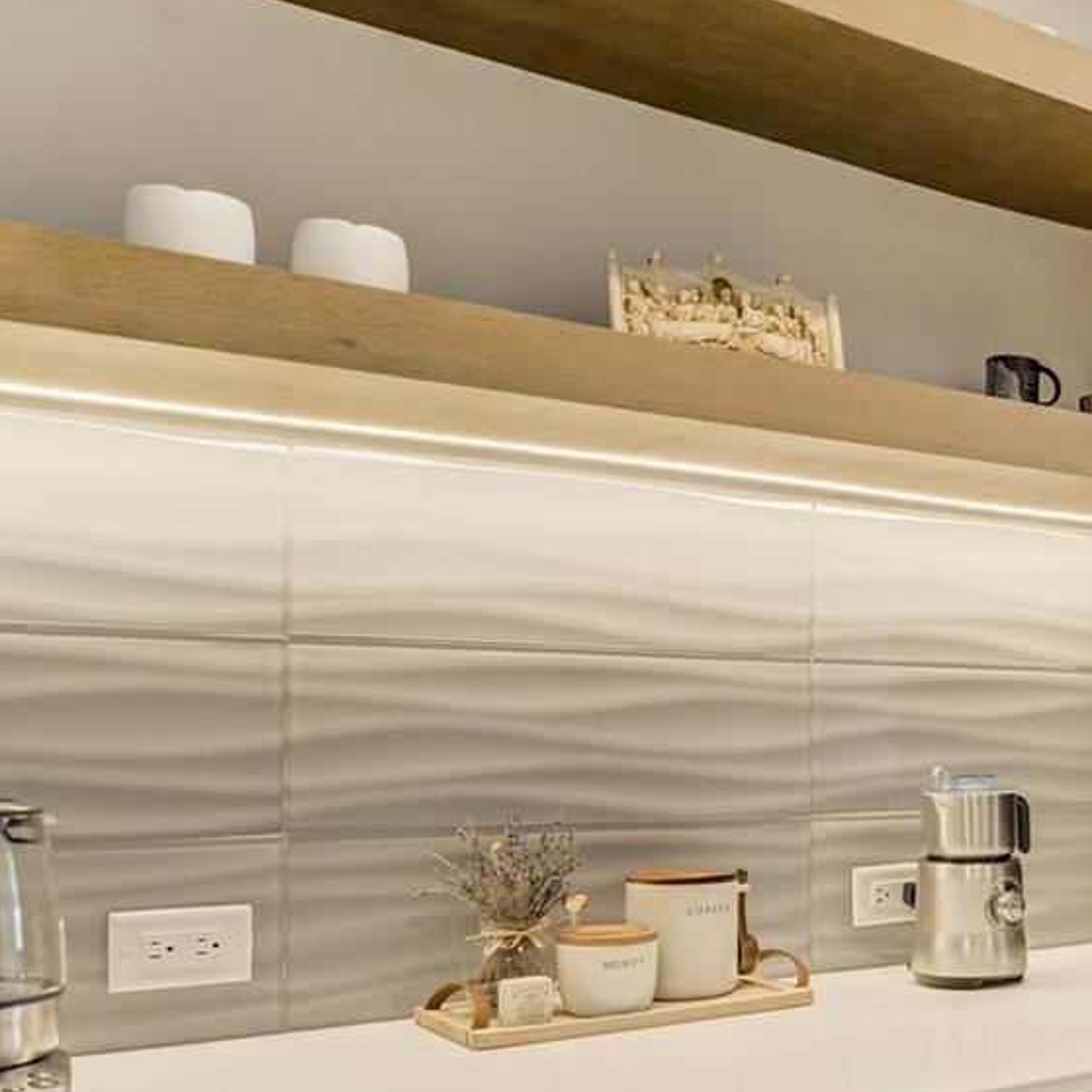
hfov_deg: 36.0
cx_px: 1217
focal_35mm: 39
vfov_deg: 42.1
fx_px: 1392
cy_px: 753
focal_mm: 16
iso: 1000
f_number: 7.1
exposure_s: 1/25
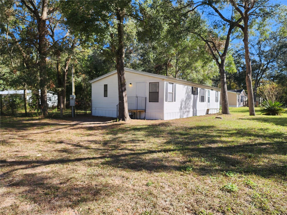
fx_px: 191
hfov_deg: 73.9
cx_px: 144
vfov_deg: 58.9
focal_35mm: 23
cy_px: 108
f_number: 1.8
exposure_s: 1/380
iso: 12
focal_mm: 6.4
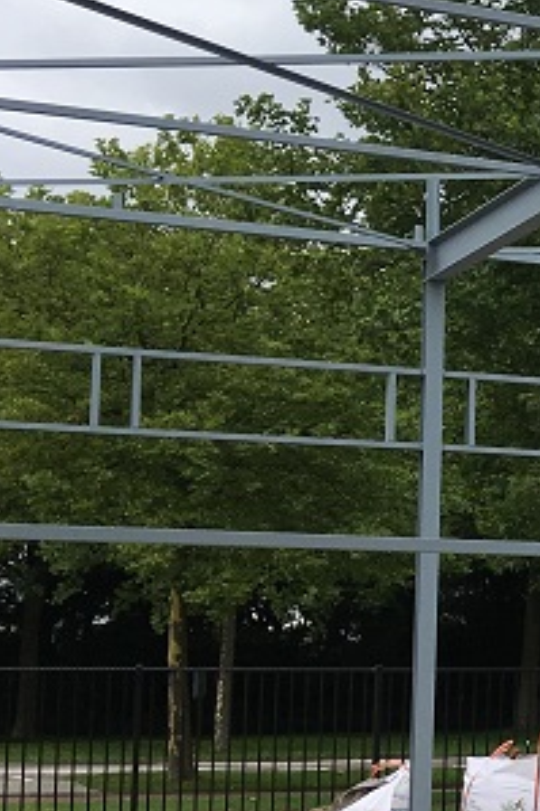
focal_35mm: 101
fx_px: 2275
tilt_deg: +3.9
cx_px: 1289
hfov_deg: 11.3
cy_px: 513
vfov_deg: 20.2
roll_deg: +0.2
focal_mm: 4.15
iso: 25
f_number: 2.2
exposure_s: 1/516
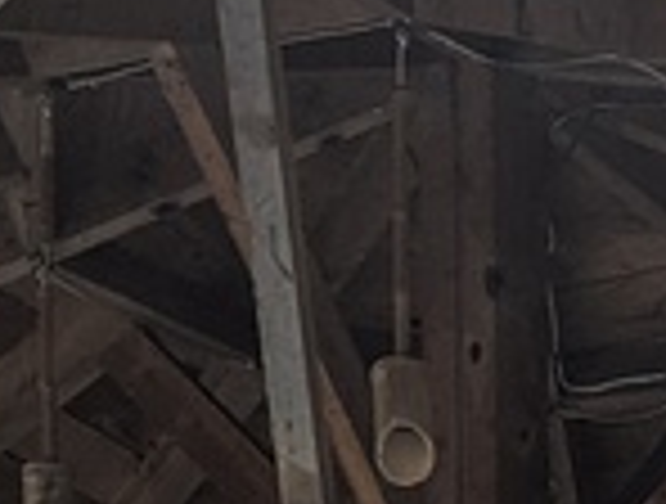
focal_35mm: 172
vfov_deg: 7.3
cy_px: 1674
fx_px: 3320
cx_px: 1100
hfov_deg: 10.9
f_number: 1.85
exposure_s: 1/29
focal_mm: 6.81
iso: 181
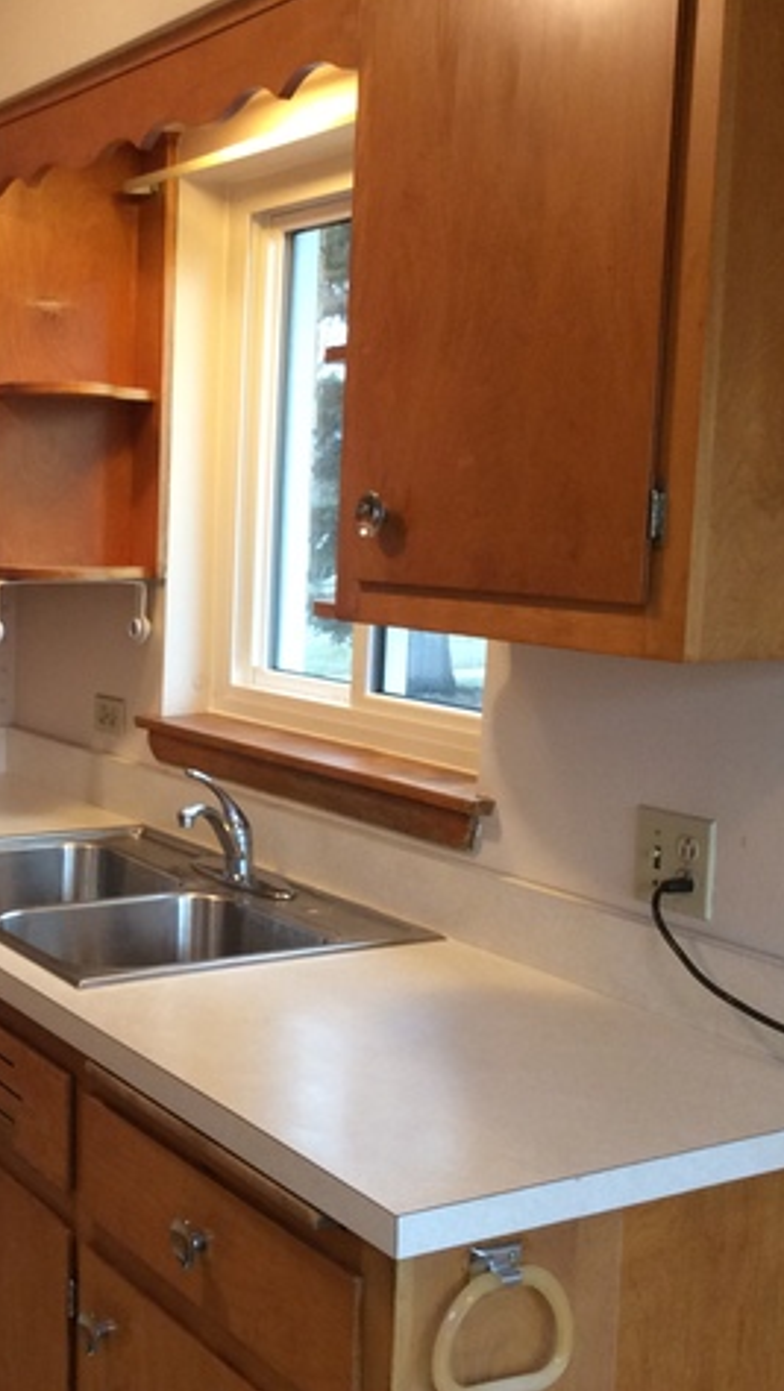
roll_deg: -0.5
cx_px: 59
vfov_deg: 43.7
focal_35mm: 47
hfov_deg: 24.6
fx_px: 1735
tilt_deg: -6.8
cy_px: 693
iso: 80
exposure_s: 1/24
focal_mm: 3.3
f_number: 2.4
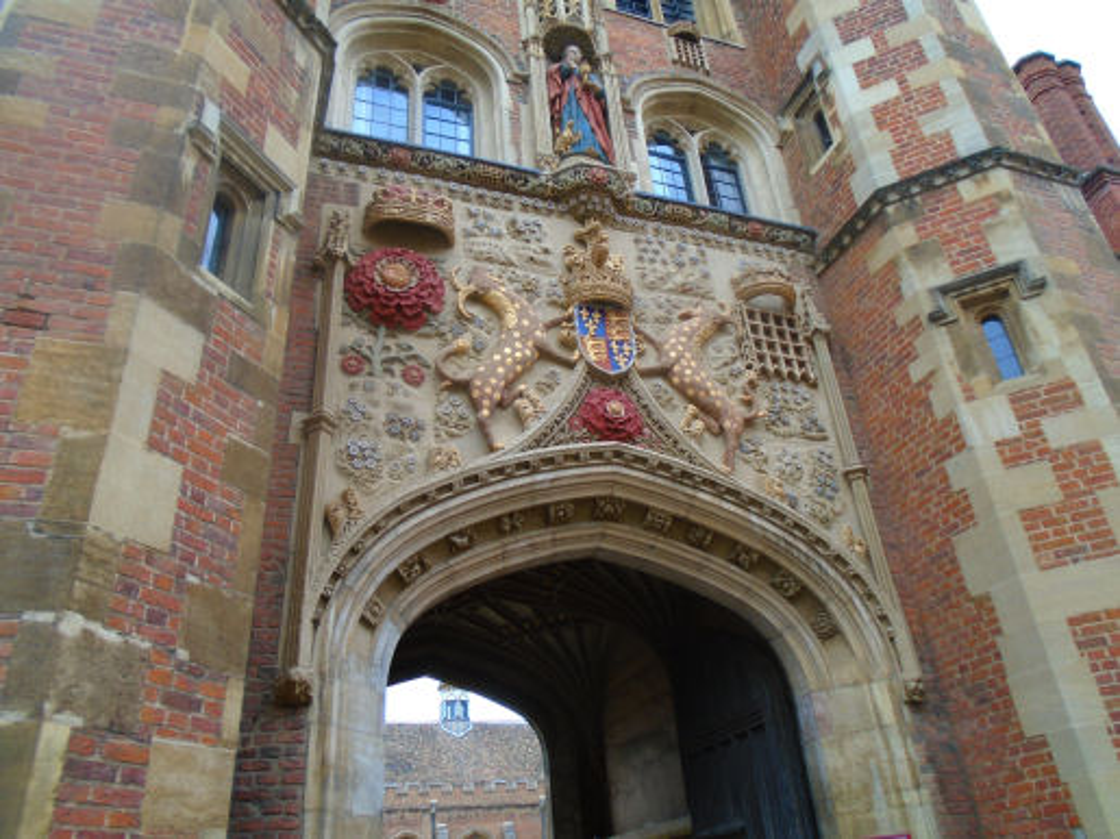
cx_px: 560
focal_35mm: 26
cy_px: 420
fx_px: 841
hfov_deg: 67.3
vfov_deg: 53.0
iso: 100
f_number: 3.2
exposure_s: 1/200
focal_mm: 4.6
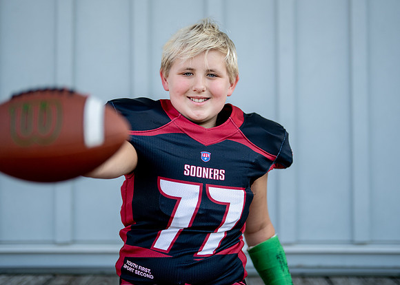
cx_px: 202
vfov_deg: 23.5
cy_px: 130
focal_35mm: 60
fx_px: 685
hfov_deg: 32.6
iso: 160
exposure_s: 1/2500
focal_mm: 50
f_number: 1.2
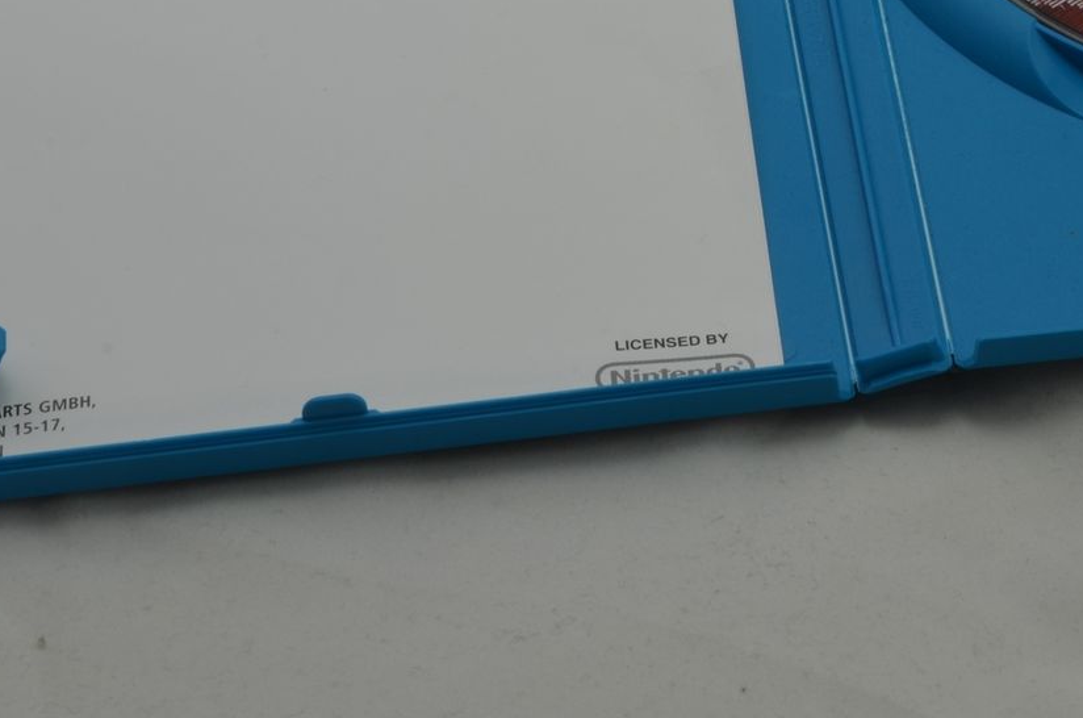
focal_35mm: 131
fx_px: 3933
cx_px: 937
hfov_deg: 15.5
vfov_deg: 10.3
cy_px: -44
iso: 100
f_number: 20
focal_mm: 40
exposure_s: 1/2.5
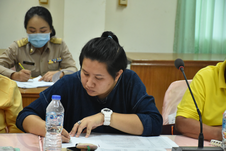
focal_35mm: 105
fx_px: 659
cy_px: 76
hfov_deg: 19.5
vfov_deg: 13.0
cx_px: 113
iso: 3200
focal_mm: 70
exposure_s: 1/200
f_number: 5
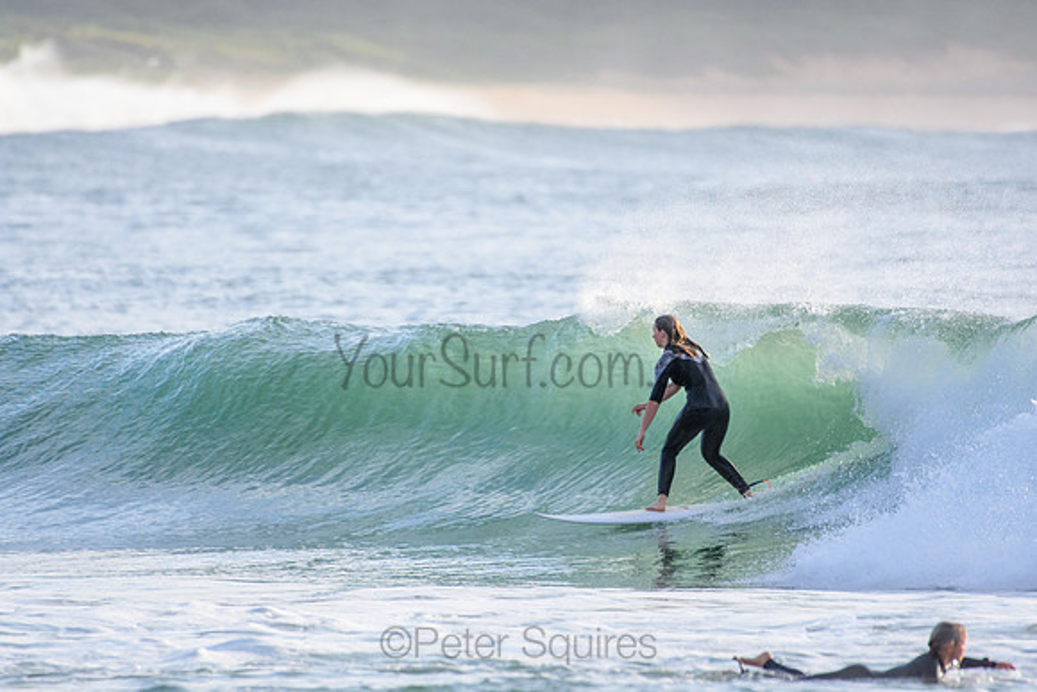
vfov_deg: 1.8
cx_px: 518
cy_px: 346
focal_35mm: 750
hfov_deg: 2.7
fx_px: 21608
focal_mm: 500
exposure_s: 1/2000
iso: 640
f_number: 5.6
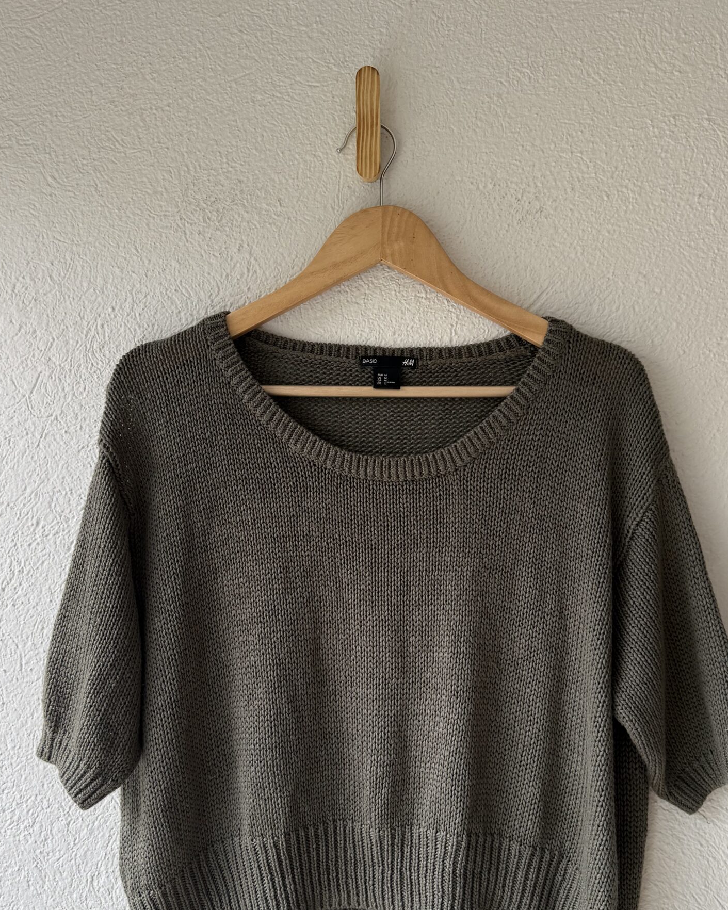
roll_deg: +1.1
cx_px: 364
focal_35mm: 34
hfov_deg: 43.4
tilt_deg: +0.5
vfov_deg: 52.8
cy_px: 501
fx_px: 916
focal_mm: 6.76
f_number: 1.78
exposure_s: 1/184
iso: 64
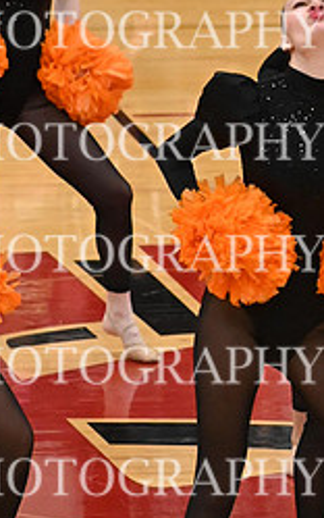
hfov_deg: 3.0
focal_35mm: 444
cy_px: 198
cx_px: -76
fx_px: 6262
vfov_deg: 4.7
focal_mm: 125
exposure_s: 1/400
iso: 8000
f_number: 4
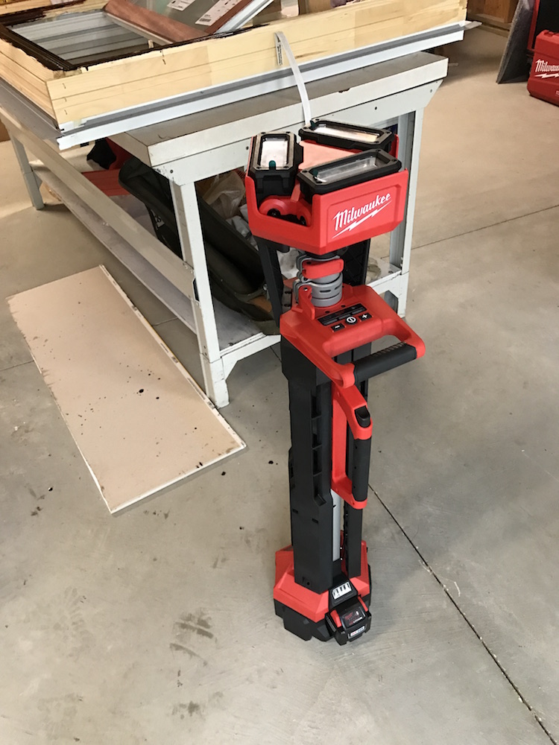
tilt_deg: -40.8
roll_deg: +4.4
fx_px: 603
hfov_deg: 49.7
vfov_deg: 63.4
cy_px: 372
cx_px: 280
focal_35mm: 28
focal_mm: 3.99
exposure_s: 1/15
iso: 80
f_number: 1.8
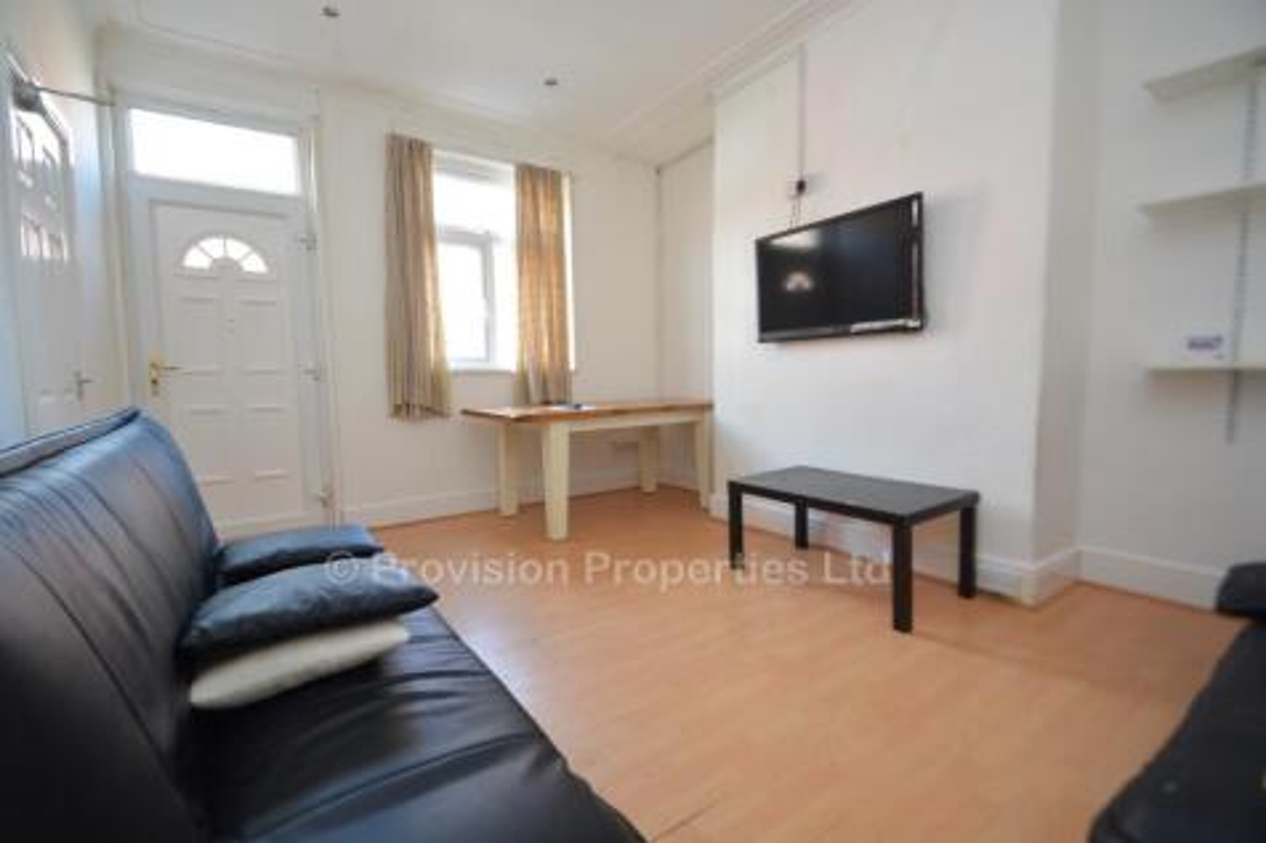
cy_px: 422
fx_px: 527
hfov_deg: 100.4
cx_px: 633
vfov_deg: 77.3
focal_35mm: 15
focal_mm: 10
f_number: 4
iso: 640
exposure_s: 1/60
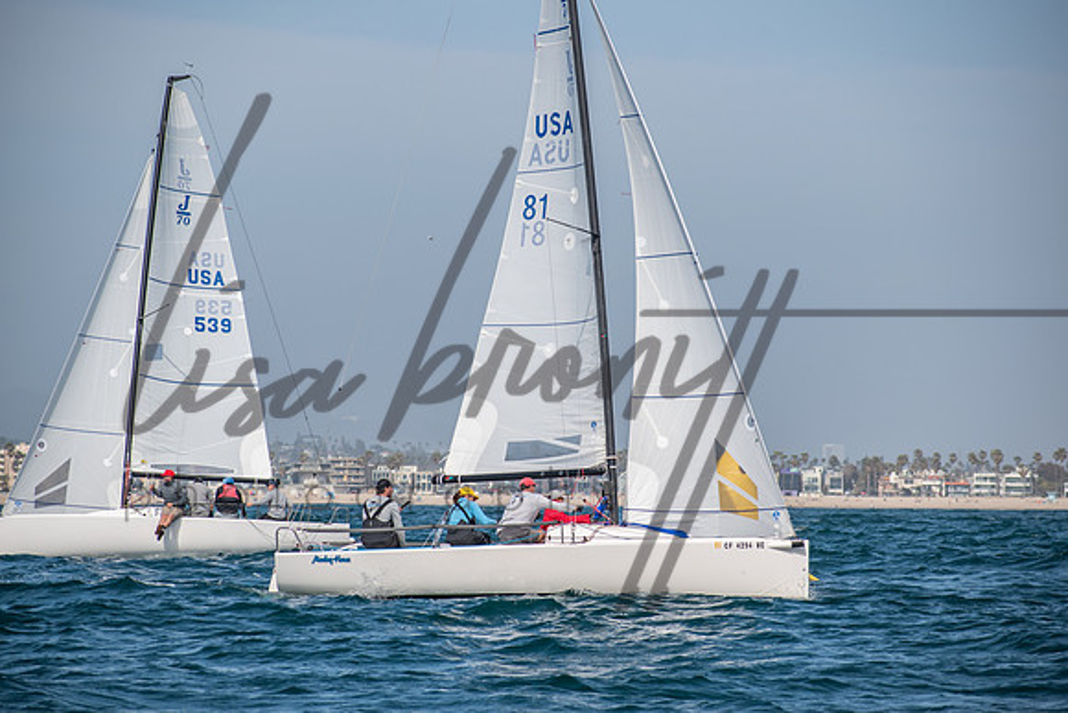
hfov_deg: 10.0
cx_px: 534
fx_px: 6095
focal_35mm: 205
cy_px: 356
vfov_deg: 6.7
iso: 200
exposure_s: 1/1250
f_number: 6.3
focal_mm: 135
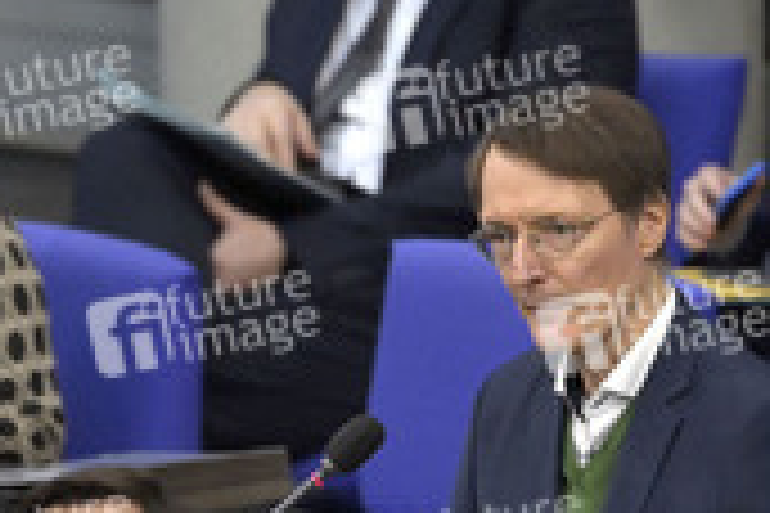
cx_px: 534
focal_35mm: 898
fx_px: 19206
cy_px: 662
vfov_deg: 1.5
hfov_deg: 2.3
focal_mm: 340
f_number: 5.6
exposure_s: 1/320
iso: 10000
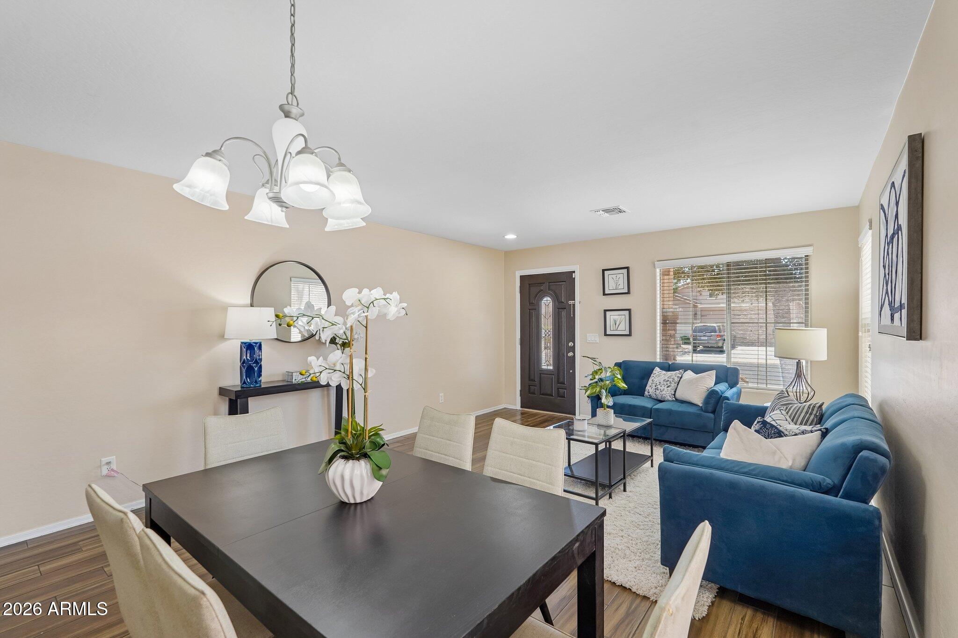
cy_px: 319
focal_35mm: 16
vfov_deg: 72.0
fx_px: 439
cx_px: 479
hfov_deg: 95.0
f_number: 8
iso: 400
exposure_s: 1/25
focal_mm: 16.5
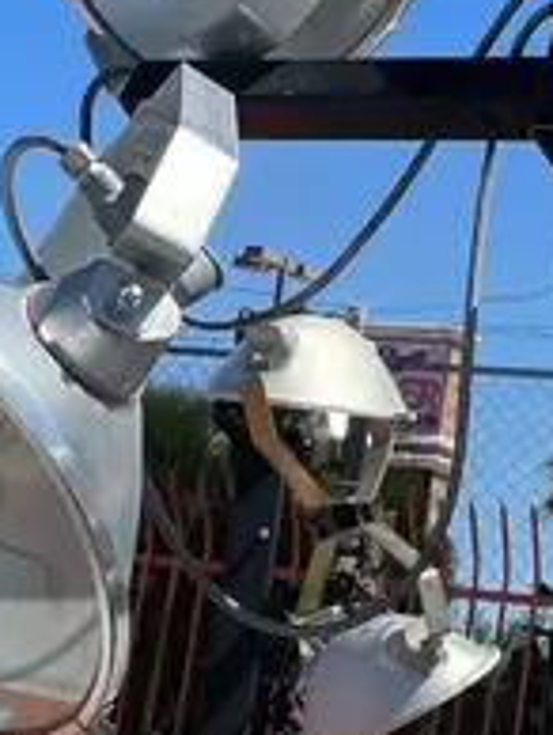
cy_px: 392
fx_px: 2083
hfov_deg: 14.7
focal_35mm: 98
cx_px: 644
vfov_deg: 20.0
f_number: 1.6
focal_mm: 4.2
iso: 50
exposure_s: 1/4000
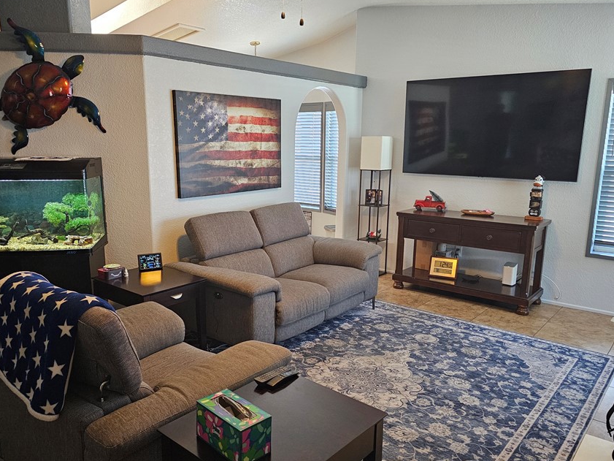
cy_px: 246
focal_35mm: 28
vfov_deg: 49.7
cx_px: 289
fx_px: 497
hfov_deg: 63.4
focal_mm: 6.3
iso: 800
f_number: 1.7
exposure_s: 1/60
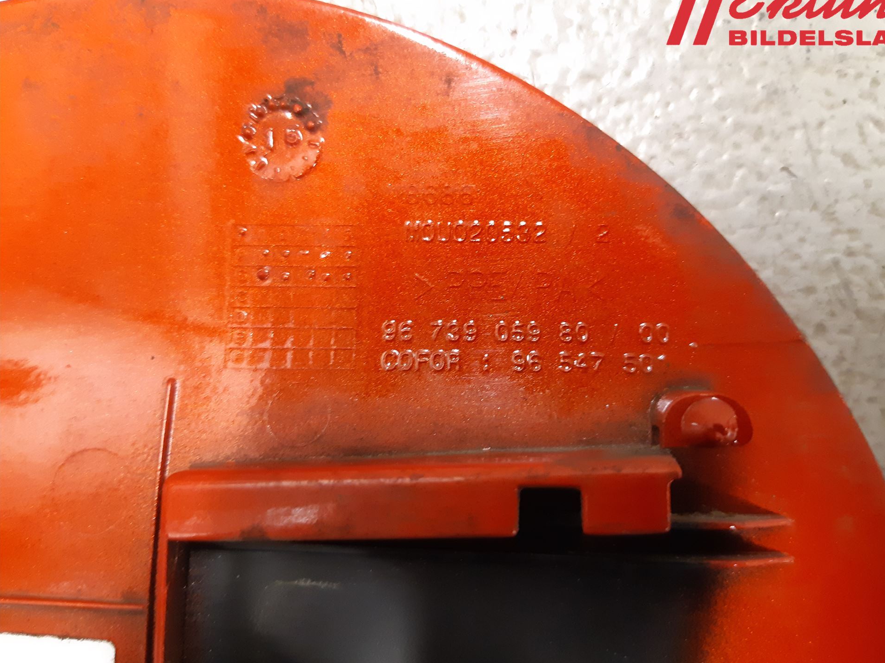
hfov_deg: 63.4
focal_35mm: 28
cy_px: 324
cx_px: 476
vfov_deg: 49.7
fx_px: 716
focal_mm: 3.93
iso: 400
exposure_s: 1/25
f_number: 1.7
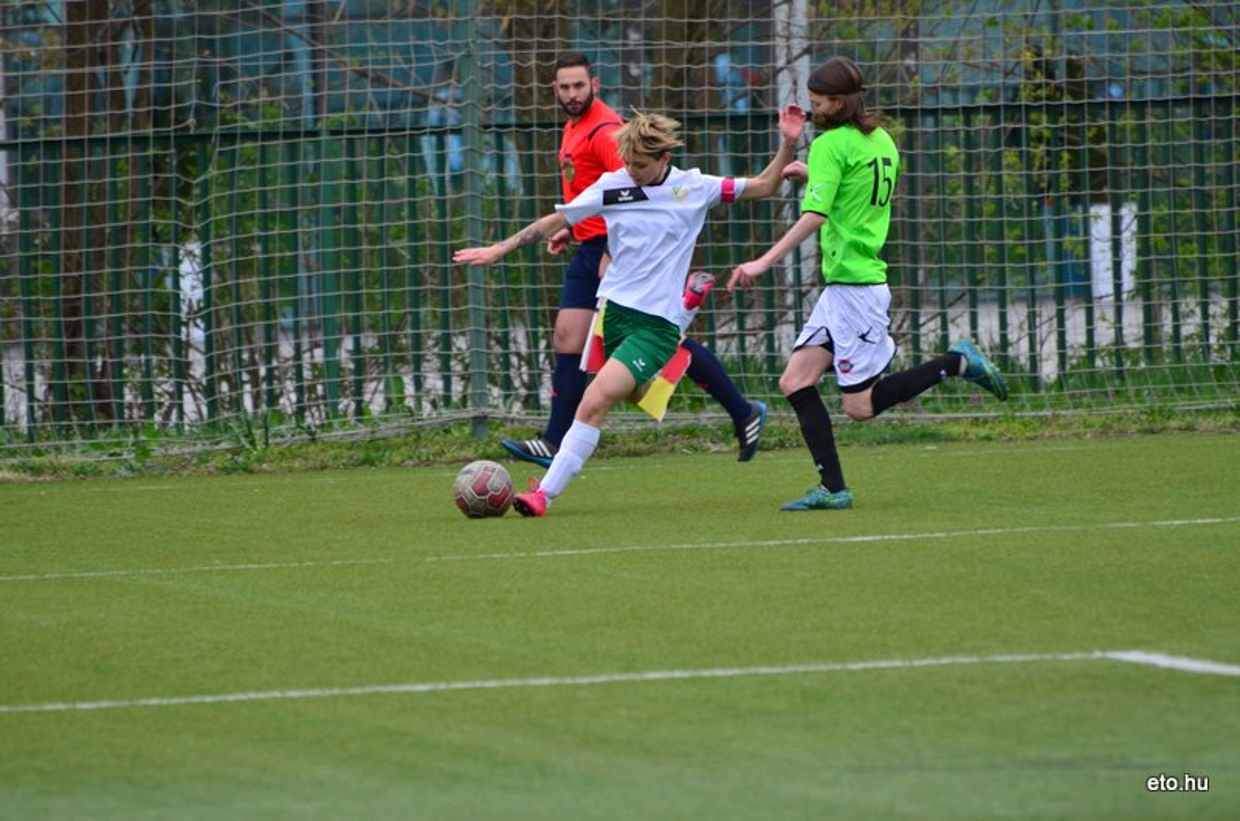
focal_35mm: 450
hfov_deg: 4.6
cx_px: 620
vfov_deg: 3.0
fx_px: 15469
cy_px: 410
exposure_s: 1/500
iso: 250
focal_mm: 300
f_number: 5.6
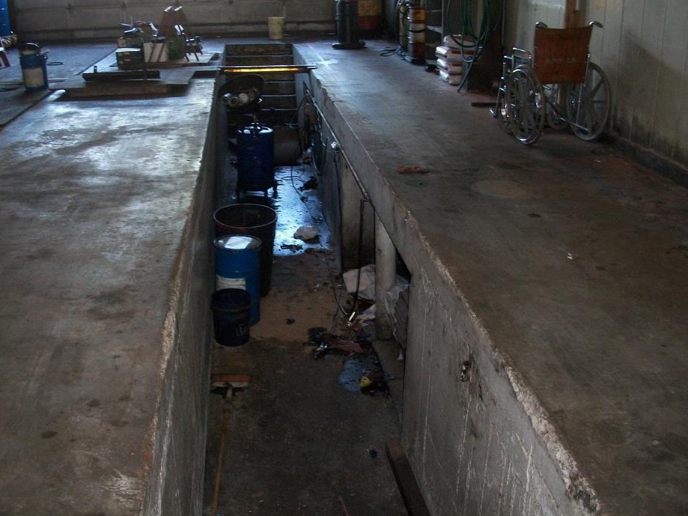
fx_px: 775
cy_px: 270
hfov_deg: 47.9
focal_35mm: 39
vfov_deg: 36.8
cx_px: 345
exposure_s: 1/30
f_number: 3.1
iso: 320
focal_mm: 6.3
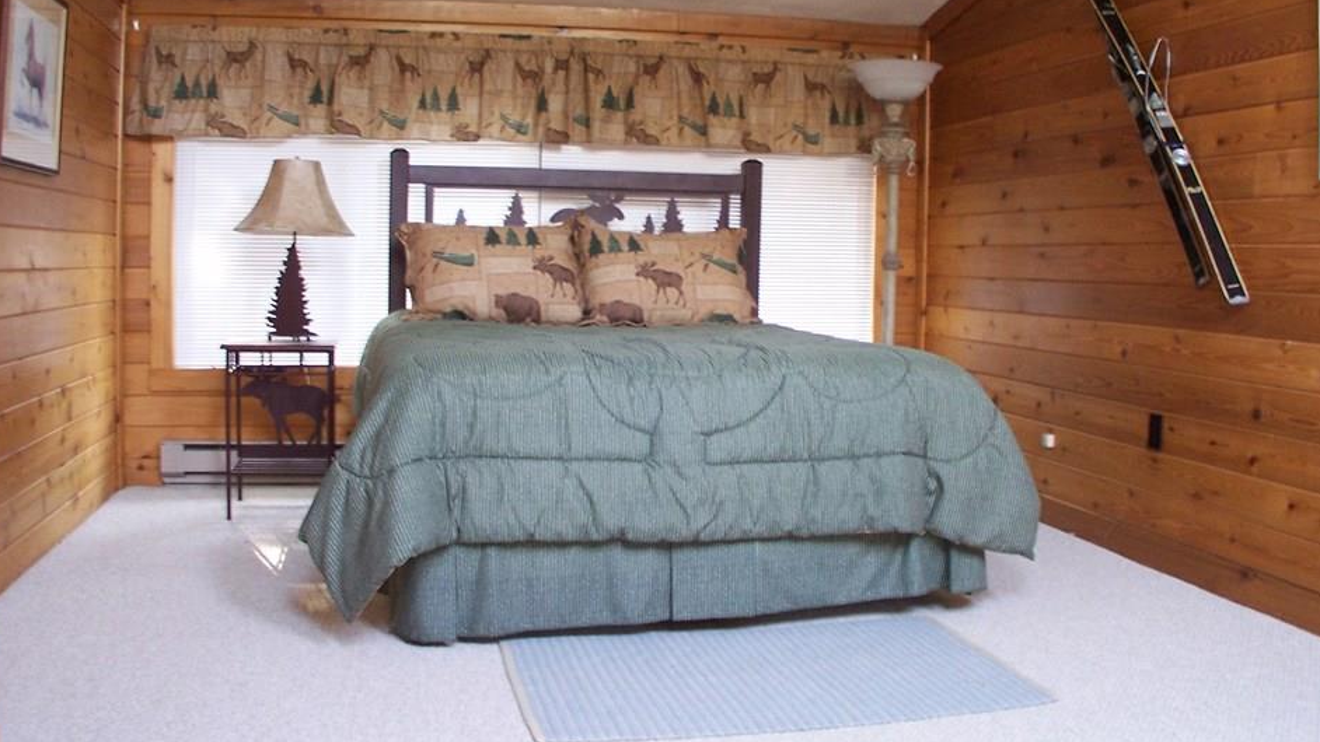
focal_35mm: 45
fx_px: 1575
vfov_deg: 26.5
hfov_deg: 45.4
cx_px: 702
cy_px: 298
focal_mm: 6.3
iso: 140
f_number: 2.8
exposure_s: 1/8
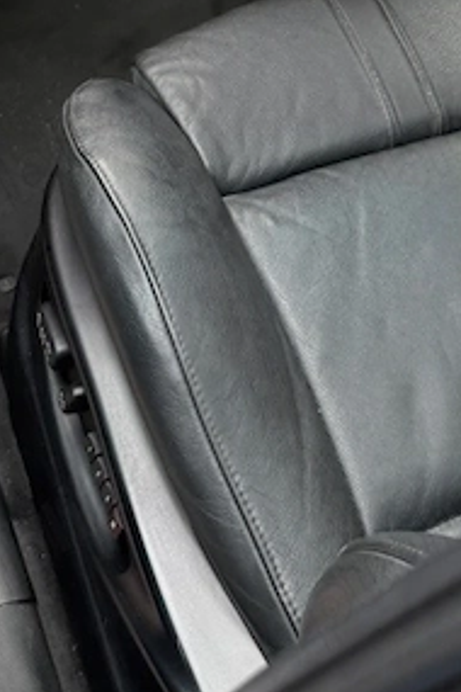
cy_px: -185
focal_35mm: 70
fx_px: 1344
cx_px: 180
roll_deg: -3.5
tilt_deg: -35.0
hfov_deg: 19.4
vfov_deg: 25.3
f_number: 1.78
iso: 125
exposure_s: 1/202
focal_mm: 6.76
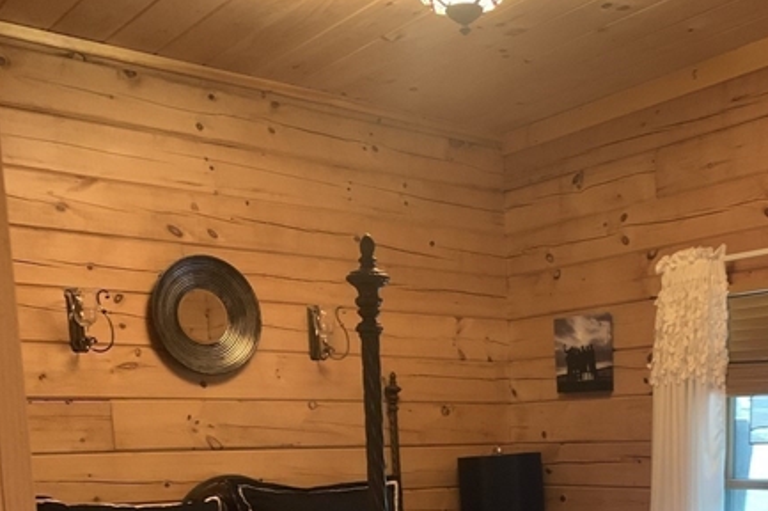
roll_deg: +1.3
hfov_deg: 40.7
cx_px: 500
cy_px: 600
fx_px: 1023
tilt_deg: -9.7
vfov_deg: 25.4
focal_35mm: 48
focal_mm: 4.25
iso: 640
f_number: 1.8
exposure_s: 1/20
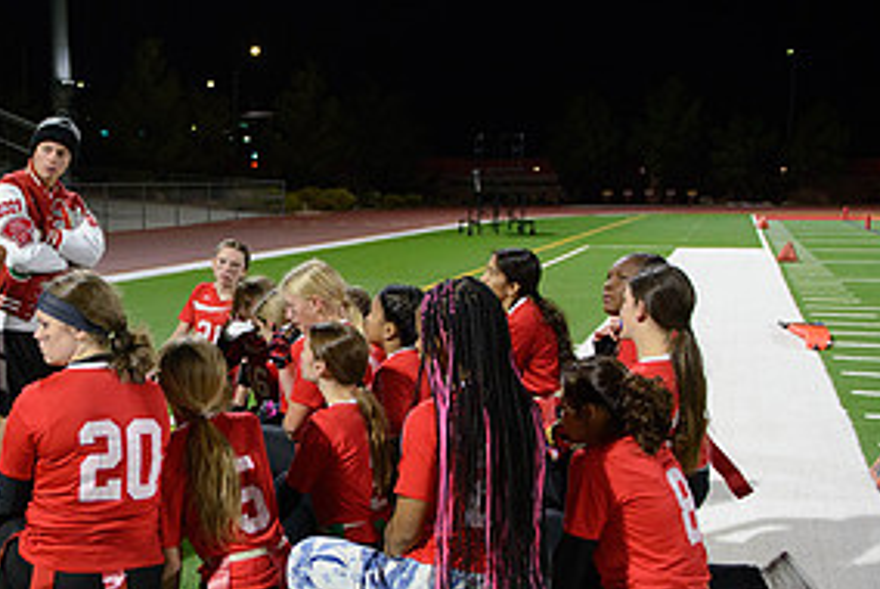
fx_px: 1199
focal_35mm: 49
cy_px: 448
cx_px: 124
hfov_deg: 38.1
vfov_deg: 27.2
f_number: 2.8
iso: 3200
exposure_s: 1/320
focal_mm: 24
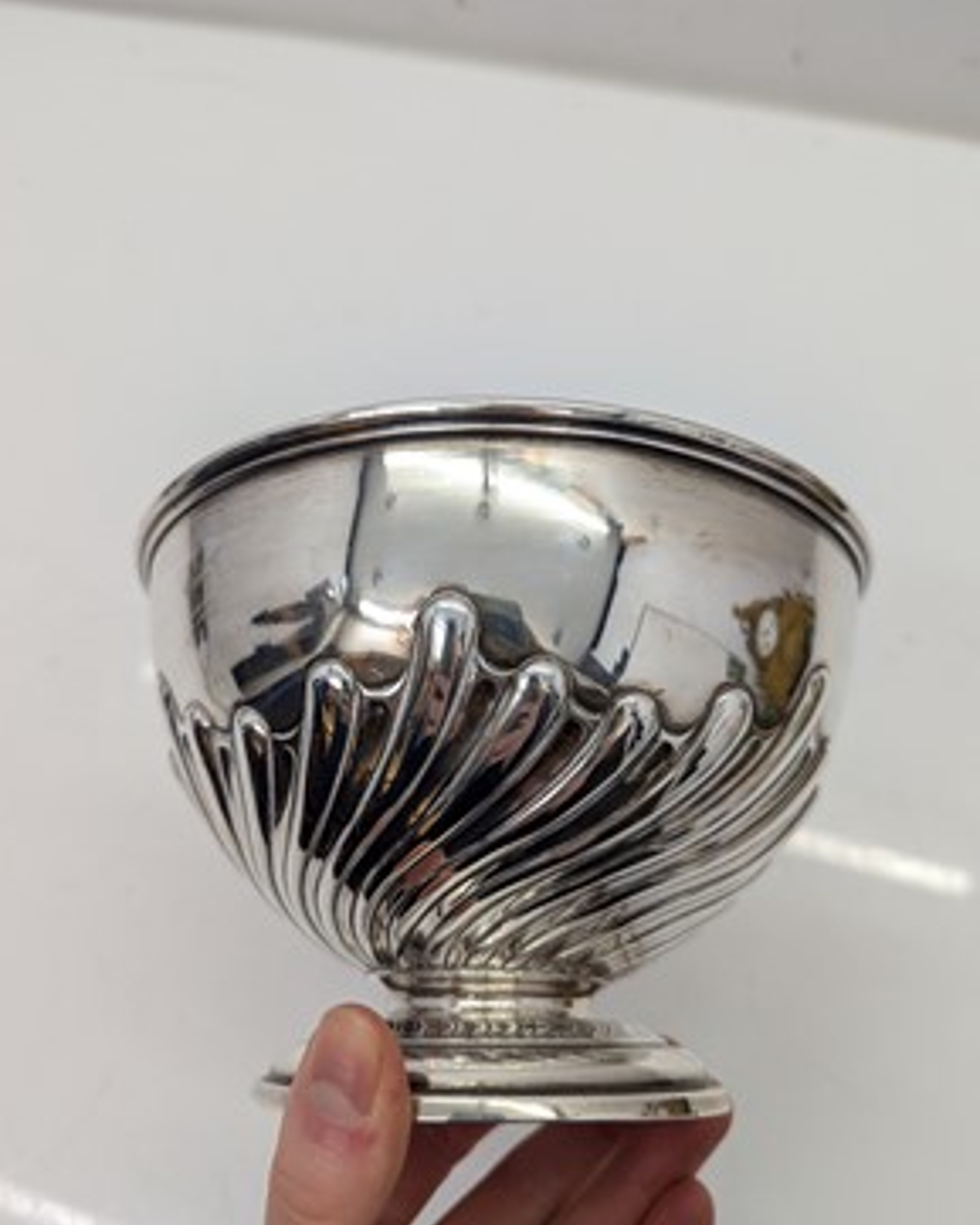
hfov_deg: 54.9
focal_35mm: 26
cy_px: 601
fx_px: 942
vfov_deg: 66.0
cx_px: 473
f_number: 1.85
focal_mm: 6.81
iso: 52
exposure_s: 1/95.7
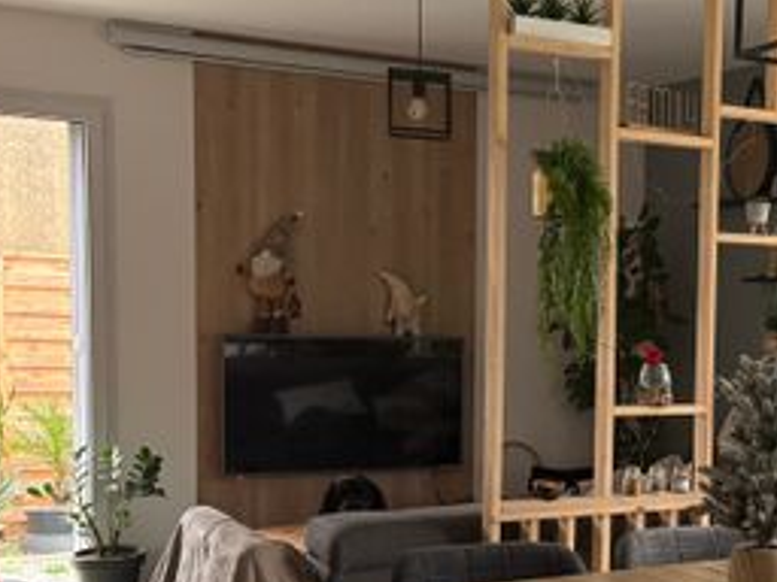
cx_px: 768
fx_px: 1369
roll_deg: -1.2
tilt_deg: -6.1
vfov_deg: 23.8
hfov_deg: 29.7
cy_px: 433
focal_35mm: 61
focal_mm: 5.96
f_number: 1.6
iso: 200
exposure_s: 1/60
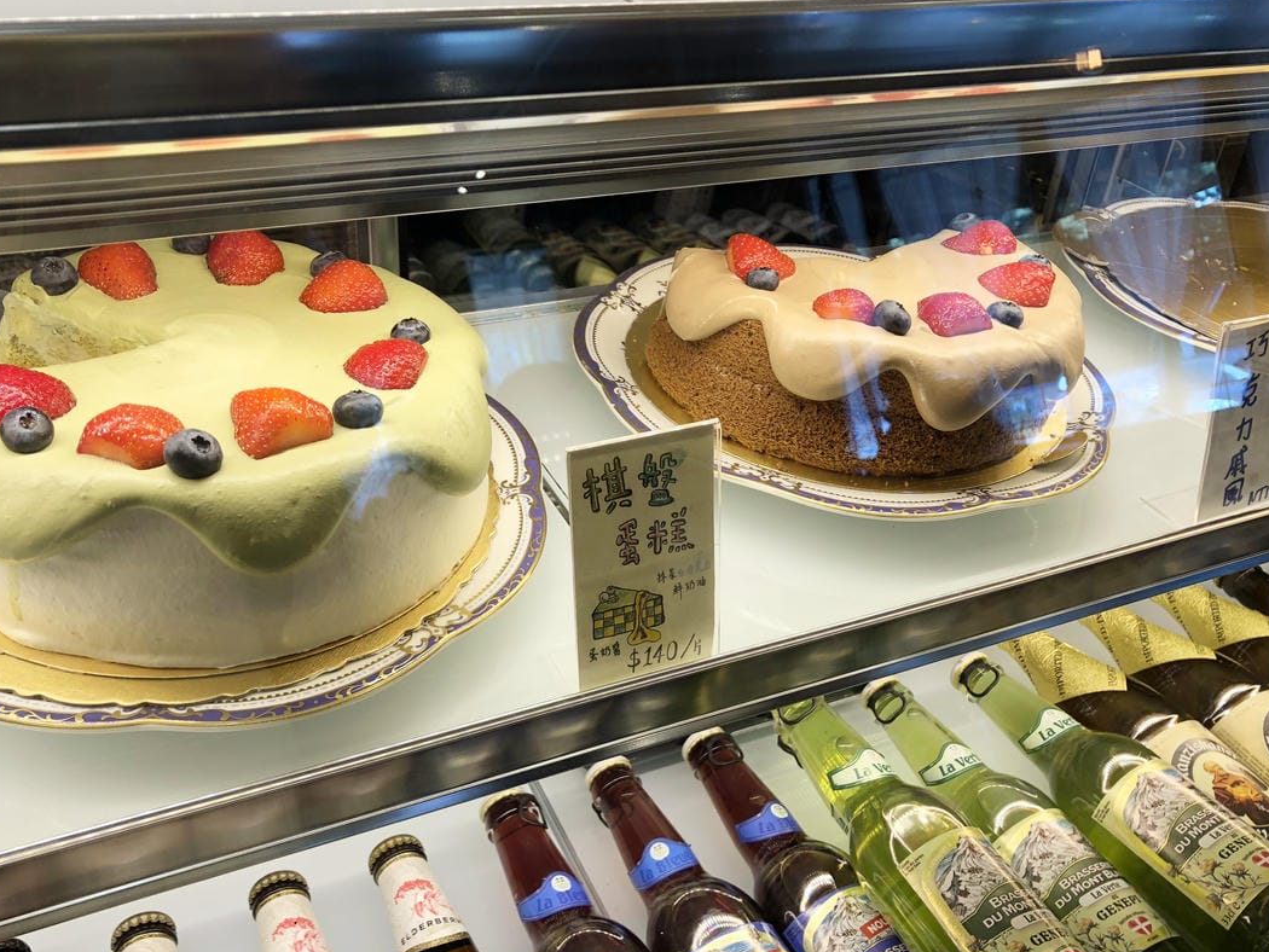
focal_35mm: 32
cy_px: 540
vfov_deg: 44.1
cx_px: 595
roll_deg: -5.2
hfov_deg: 56.8
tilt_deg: -34.3
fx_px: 1173
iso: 32
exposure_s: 1/120
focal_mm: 3.99
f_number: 1.8
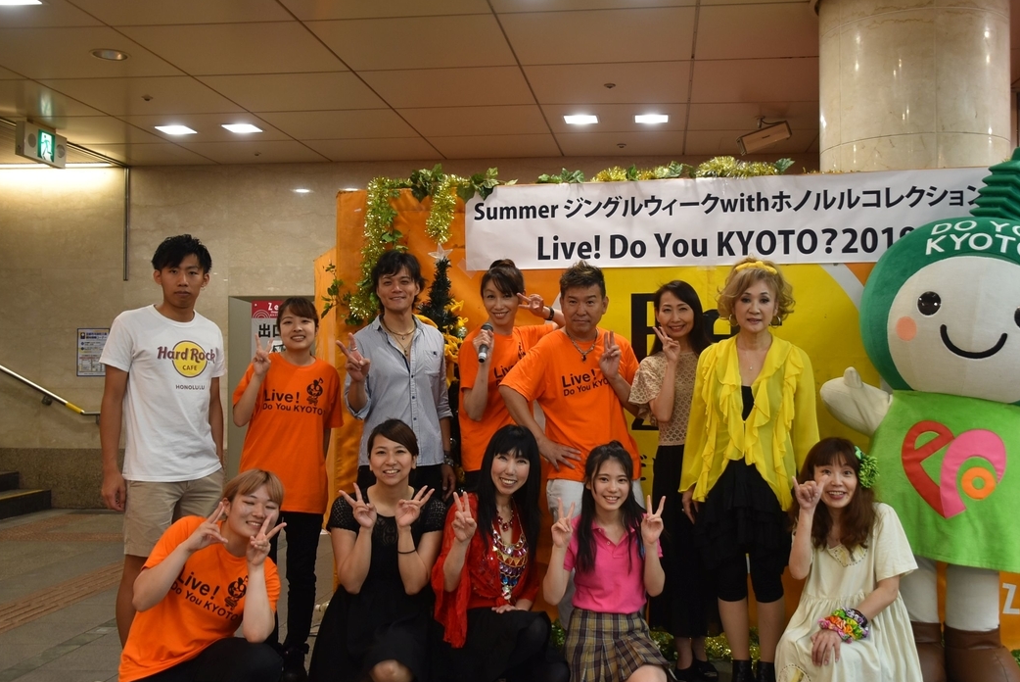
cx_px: 553
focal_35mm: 38
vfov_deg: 35.1
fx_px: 1077
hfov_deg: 50.6
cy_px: 308
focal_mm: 22
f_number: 4.5
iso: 400
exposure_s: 1/40
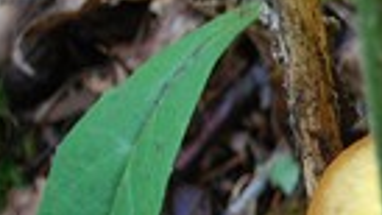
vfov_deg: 5.5
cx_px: 828
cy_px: 260
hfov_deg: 9.1
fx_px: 2228
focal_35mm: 220
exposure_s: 1/40
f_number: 5
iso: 400
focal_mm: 32
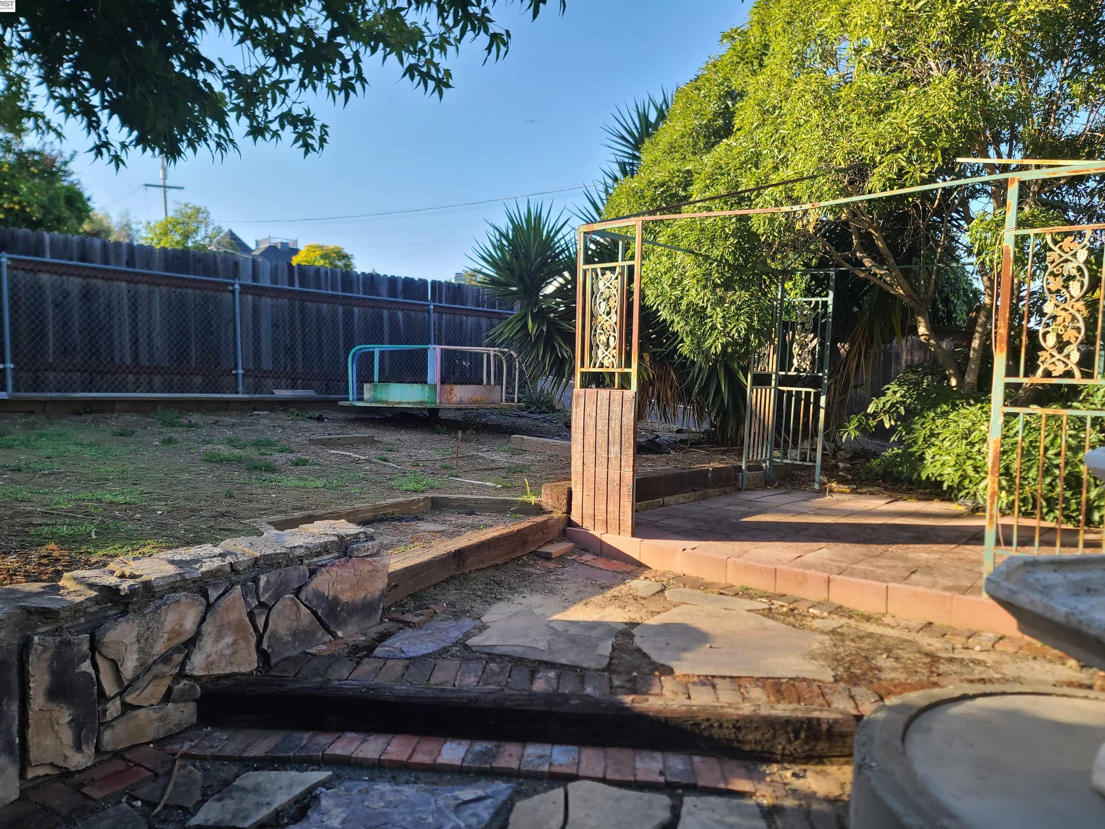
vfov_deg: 53.0
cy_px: 428
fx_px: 830
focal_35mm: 26
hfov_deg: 67.3
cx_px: 540
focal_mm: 7
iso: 16
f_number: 1.8
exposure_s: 1/162
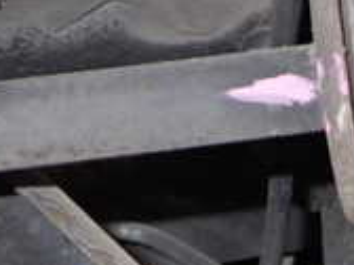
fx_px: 1094
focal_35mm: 107
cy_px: 181
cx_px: 470
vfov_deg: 13.8
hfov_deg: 17.2
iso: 250
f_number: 6.3
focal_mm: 5.4
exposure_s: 1/30
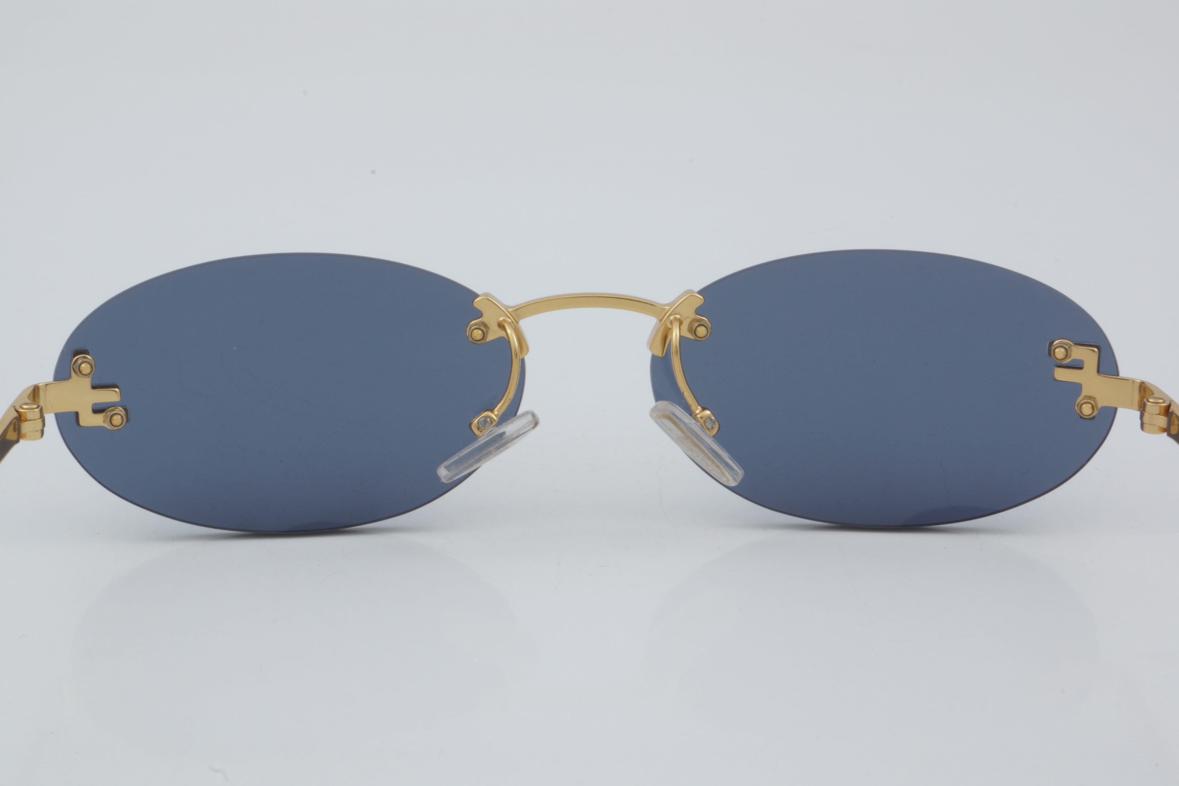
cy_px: 393
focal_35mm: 82
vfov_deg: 16.6
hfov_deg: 24.6
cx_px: 590
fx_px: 2702
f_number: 32
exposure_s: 1/3
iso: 100
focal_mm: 55
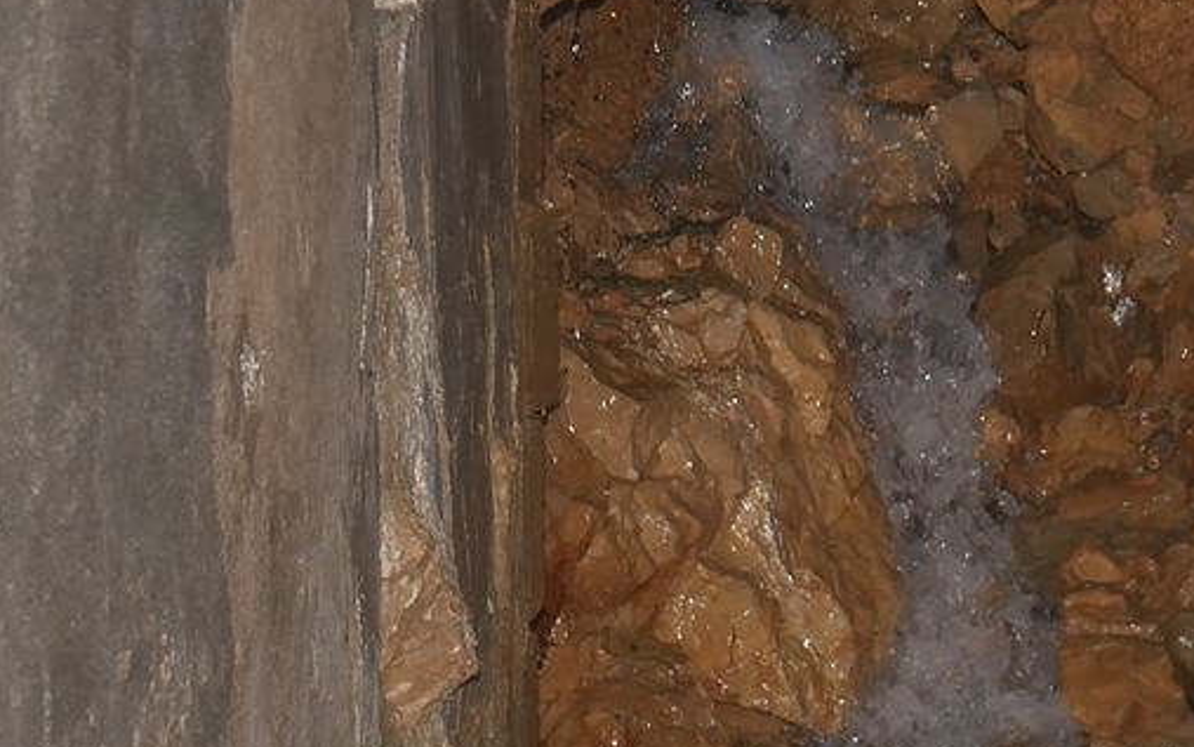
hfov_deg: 22.2
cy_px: 535
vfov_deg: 14.2
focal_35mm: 92
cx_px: 973
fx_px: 2994
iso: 800
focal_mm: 20
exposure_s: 1/60
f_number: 4.5
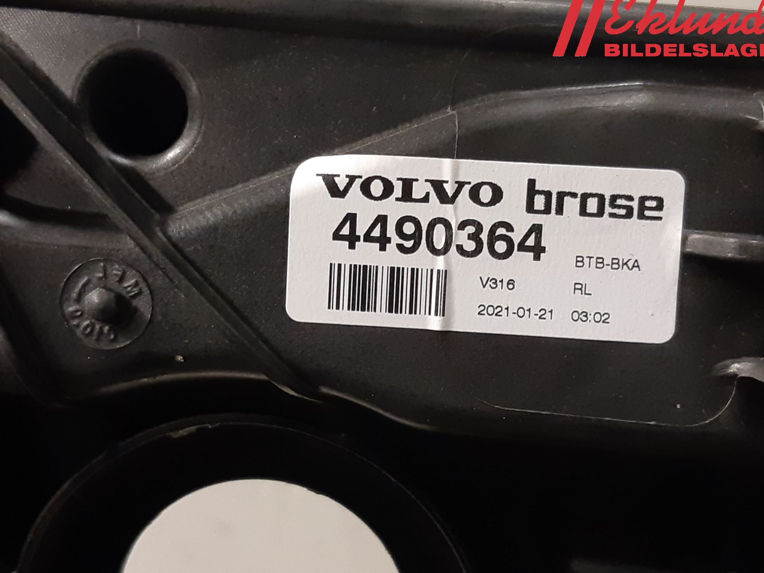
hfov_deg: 65.3
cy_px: 288
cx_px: 394
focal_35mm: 27
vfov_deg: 51.4
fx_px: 596
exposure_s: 1/50
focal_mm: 3.93
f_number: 1.7
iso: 200
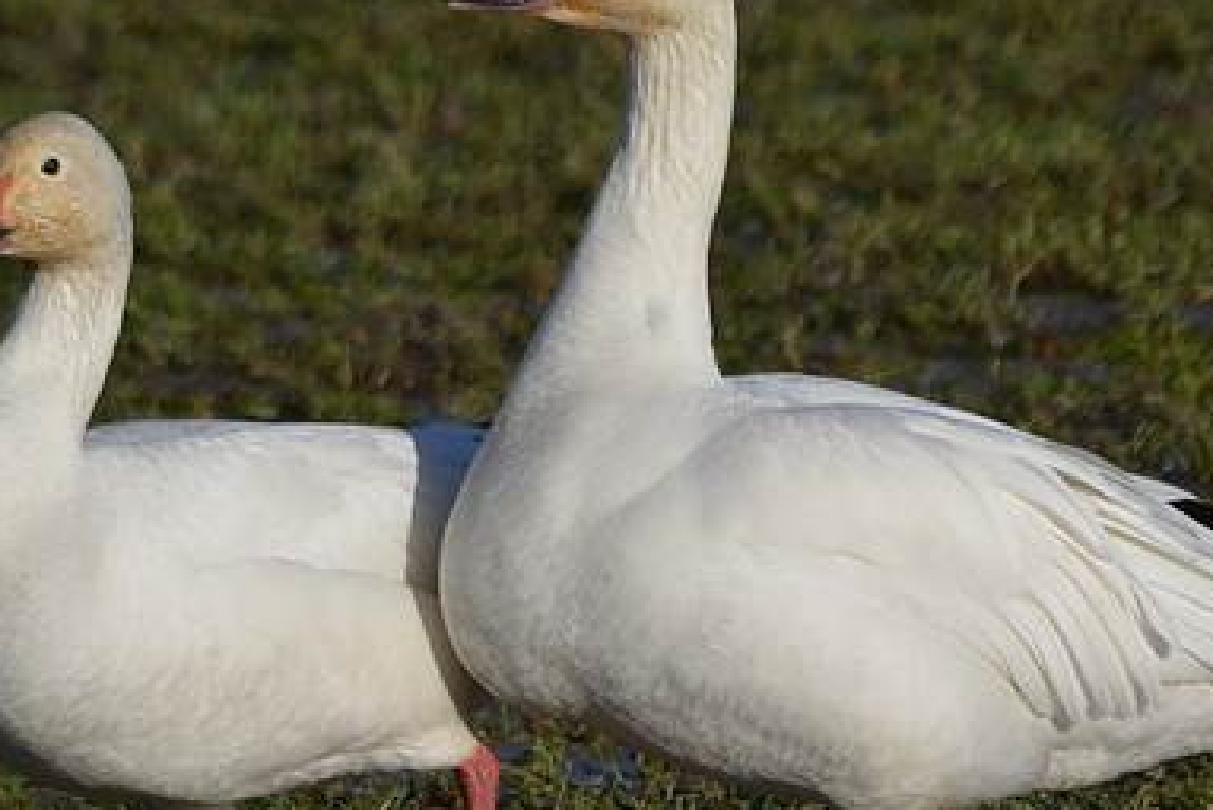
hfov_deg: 3.0
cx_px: 606
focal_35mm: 683
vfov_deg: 2.0
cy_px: 446
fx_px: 23021
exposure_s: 1/2000
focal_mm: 300
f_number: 8
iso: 320
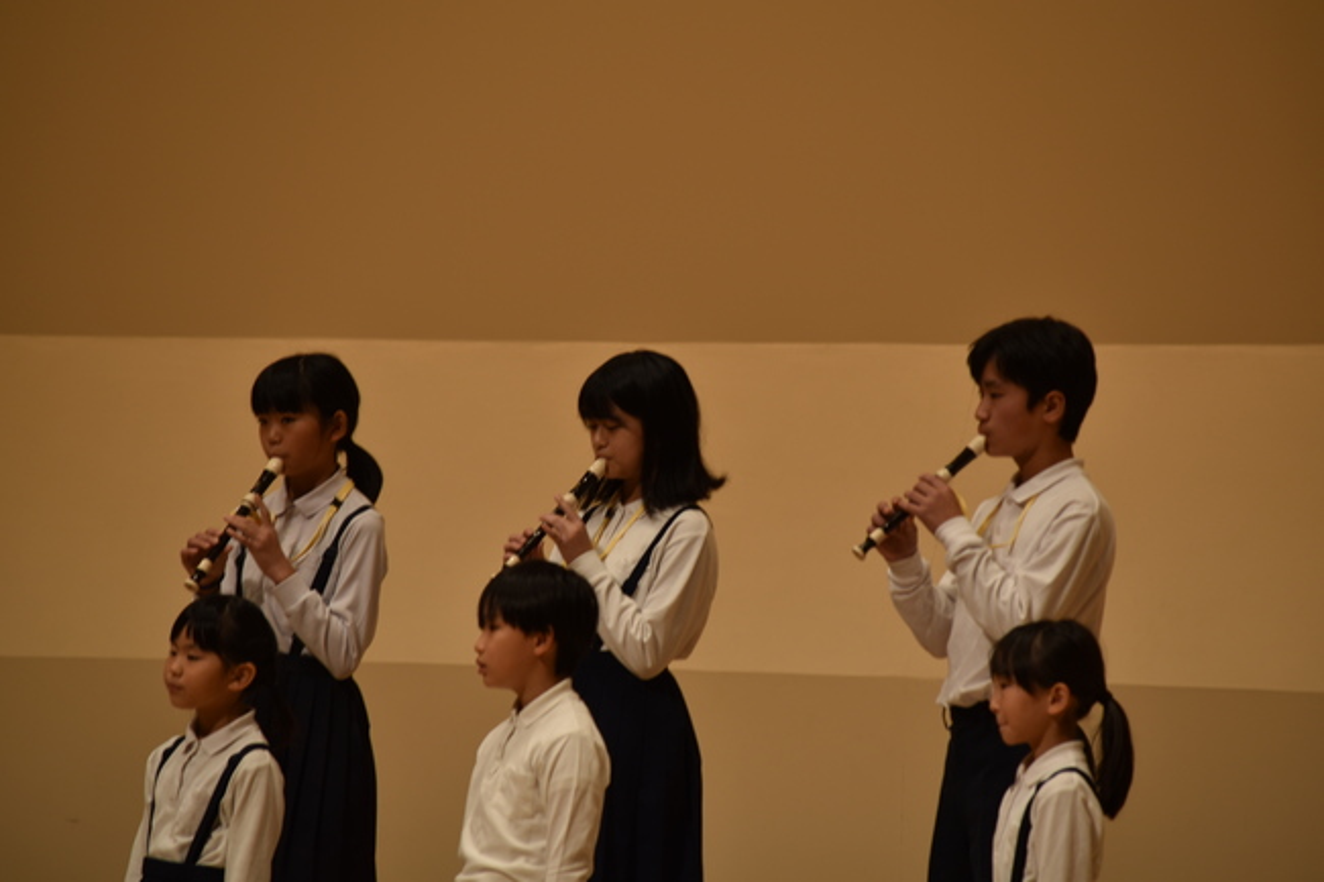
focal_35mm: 300
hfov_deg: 6.9
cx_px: 662
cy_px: 441
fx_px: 11030
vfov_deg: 4.6
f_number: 5
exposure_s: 1/30
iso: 100
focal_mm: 200
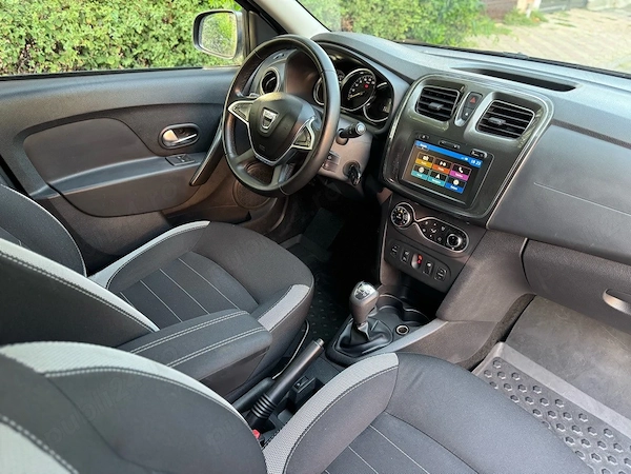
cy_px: 237
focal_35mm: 24
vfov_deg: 56.8
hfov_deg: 71.6
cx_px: 316
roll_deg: -2.4
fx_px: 437
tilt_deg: -32.8
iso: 250
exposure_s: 1/60
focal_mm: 6.76
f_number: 1.78
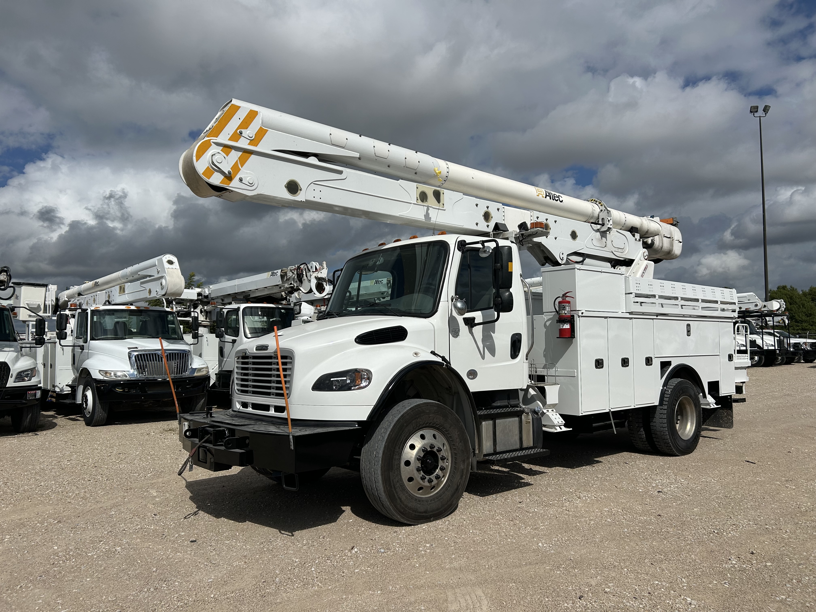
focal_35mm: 26
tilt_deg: +5.7
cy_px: 306
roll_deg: +2.4
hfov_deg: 67.3
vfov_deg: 53.1
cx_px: 408
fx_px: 613
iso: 50
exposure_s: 1/16393
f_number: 1.5
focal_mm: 5.7
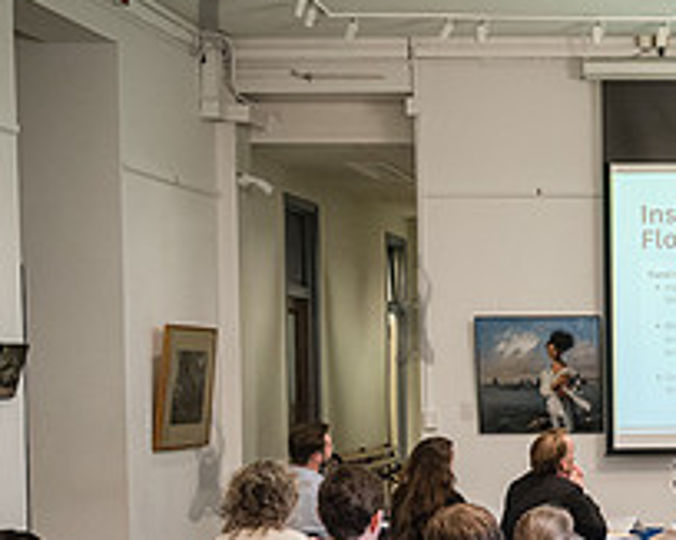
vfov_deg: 16.1
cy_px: 484
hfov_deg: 19.2
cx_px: 825
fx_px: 1880
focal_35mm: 94
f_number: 4
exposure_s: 1/200
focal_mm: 35
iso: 6400
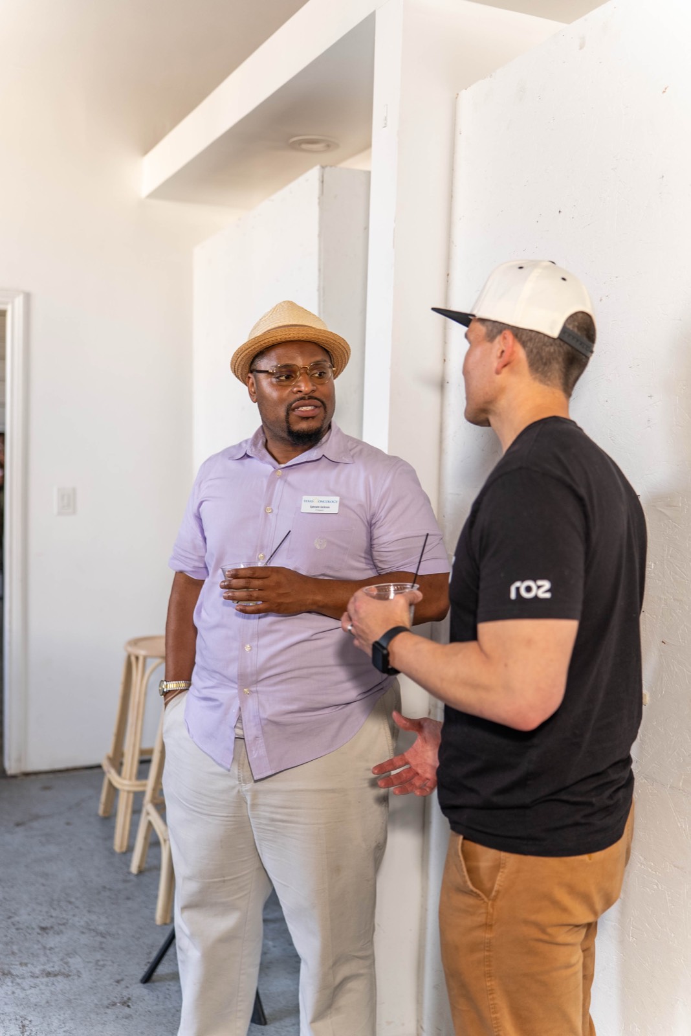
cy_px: 518
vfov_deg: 54.4
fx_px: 1007
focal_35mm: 35
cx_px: 346
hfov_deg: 37.9
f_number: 2
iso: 250
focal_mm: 35
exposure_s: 1/125
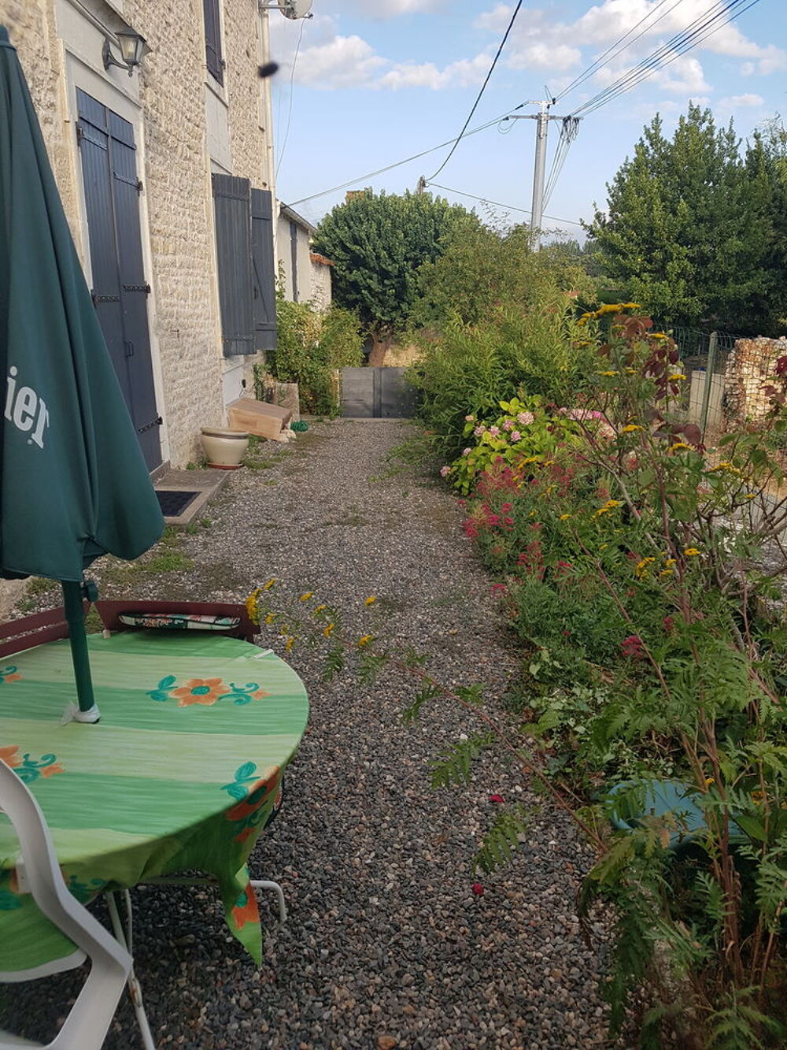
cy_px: 525
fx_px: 788
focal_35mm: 26
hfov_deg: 53.1
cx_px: 394
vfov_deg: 67.3
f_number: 1.7
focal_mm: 4.2
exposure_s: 1/838
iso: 50
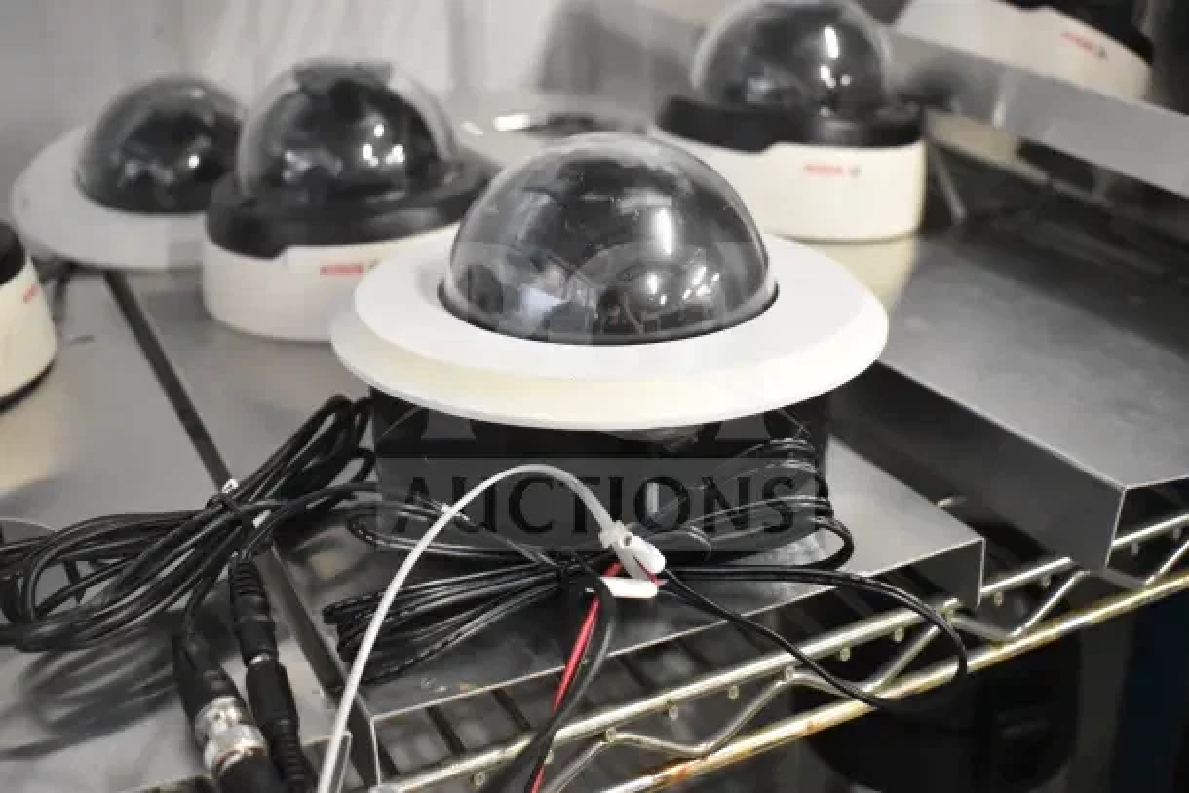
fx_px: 1437
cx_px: 594
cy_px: 396
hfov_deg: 45.0
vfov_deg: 30.9
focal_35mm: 44
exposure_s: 1/100
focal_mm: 29
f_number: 5
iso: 6400
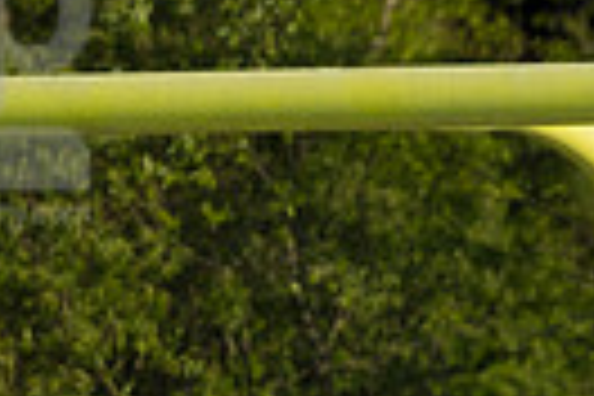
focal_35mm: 1323
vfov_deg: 1.0
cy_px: 688
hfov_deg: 1.6
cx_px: -684
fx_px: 21828
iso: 250
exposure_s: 1/1600
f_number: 5.6
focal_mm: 200
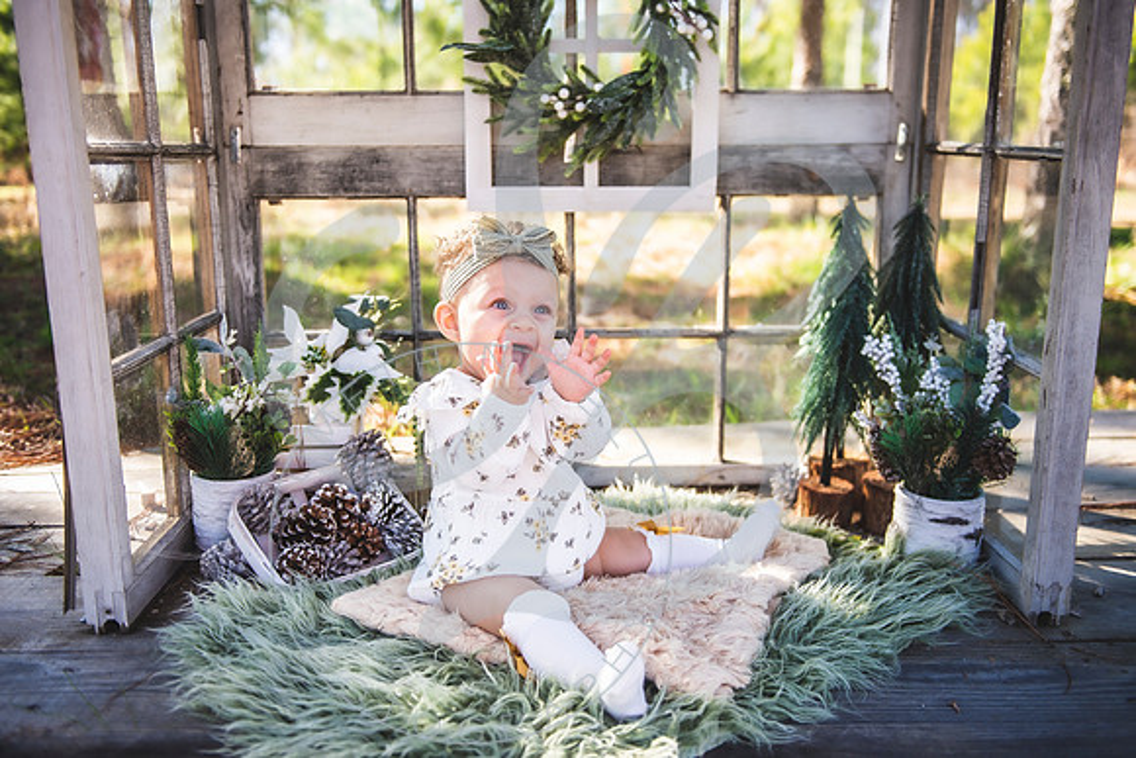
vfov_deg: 40.7
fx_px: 1022
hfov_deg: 58.1
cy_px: 379
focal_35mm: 32
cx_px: 568
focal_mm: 32
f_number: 2.8
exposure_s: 1/400
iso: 200
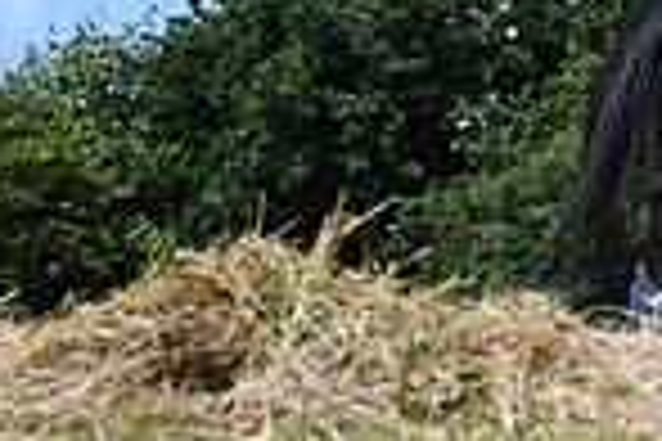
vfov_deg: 9.5
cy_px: -115
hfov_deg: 12.8
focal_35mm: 142
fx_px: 2611
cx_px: 1283
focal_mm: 24
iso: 1400
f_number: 8
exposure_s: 1/4000
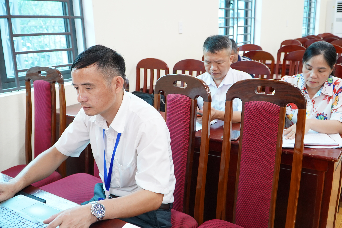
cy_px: 114
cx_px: 171
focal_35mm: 33
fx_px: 313
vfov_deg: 40.0
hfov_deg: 57.2
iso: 1000
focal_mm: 22
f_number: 4
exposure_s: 1/40
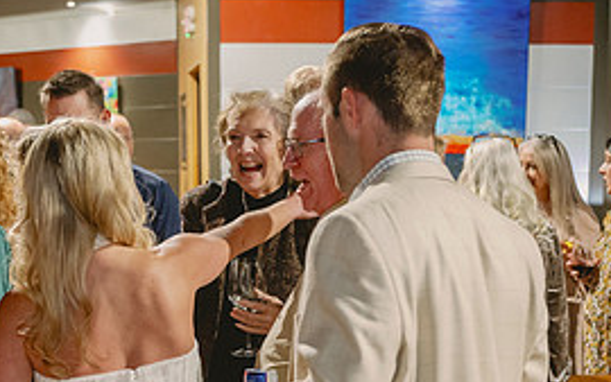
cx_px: 231
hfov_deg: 29.3
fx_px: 1166
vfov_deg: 18.4
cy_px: 312
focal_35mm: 70
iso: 2500
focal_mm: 32
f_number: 2.8
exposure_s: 1/200
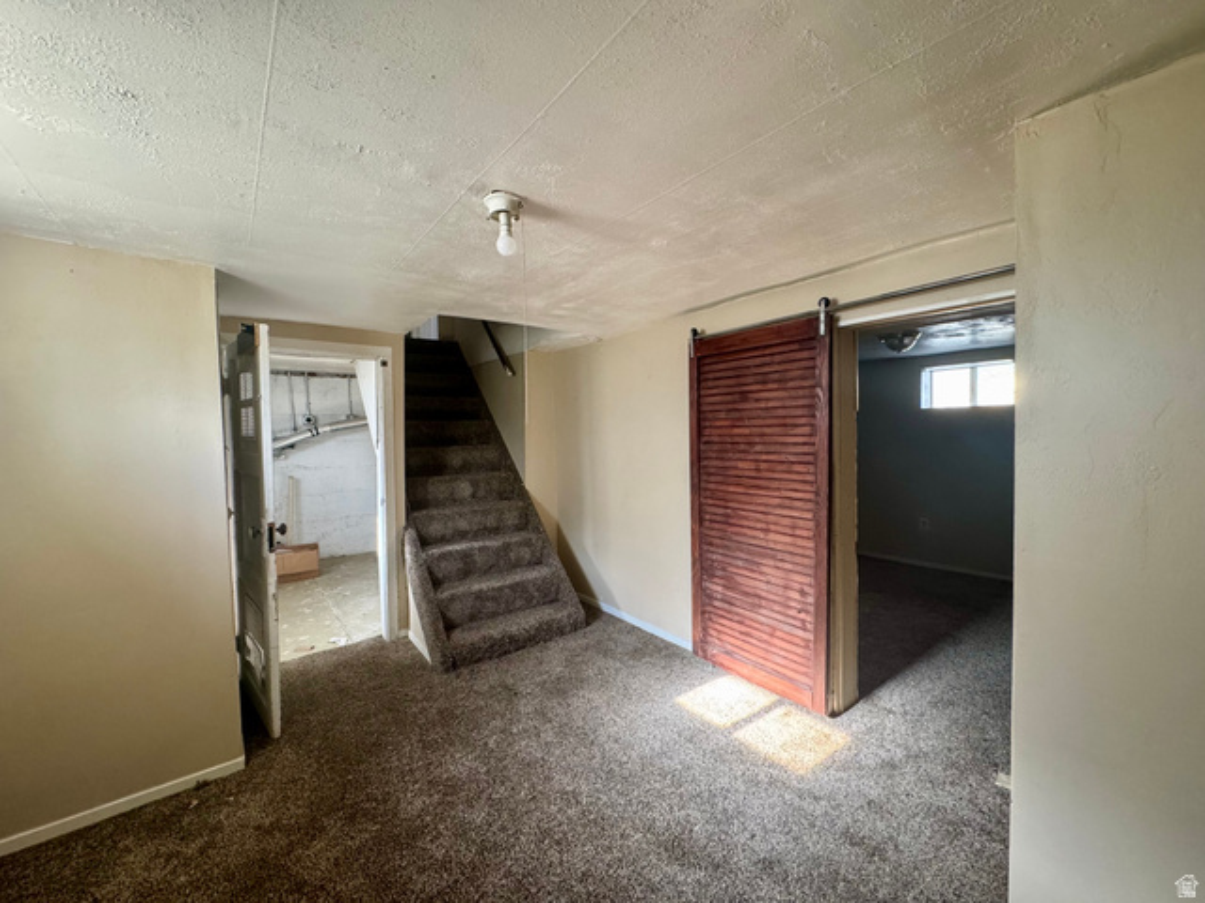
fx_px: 487
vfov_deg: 85.7
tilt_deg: -4.2
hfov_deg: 102.1
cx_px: 602
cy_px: 452
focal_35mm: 14
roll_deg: +0.8
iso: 320
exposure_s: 1/87
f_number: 2.2
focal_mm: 2.22
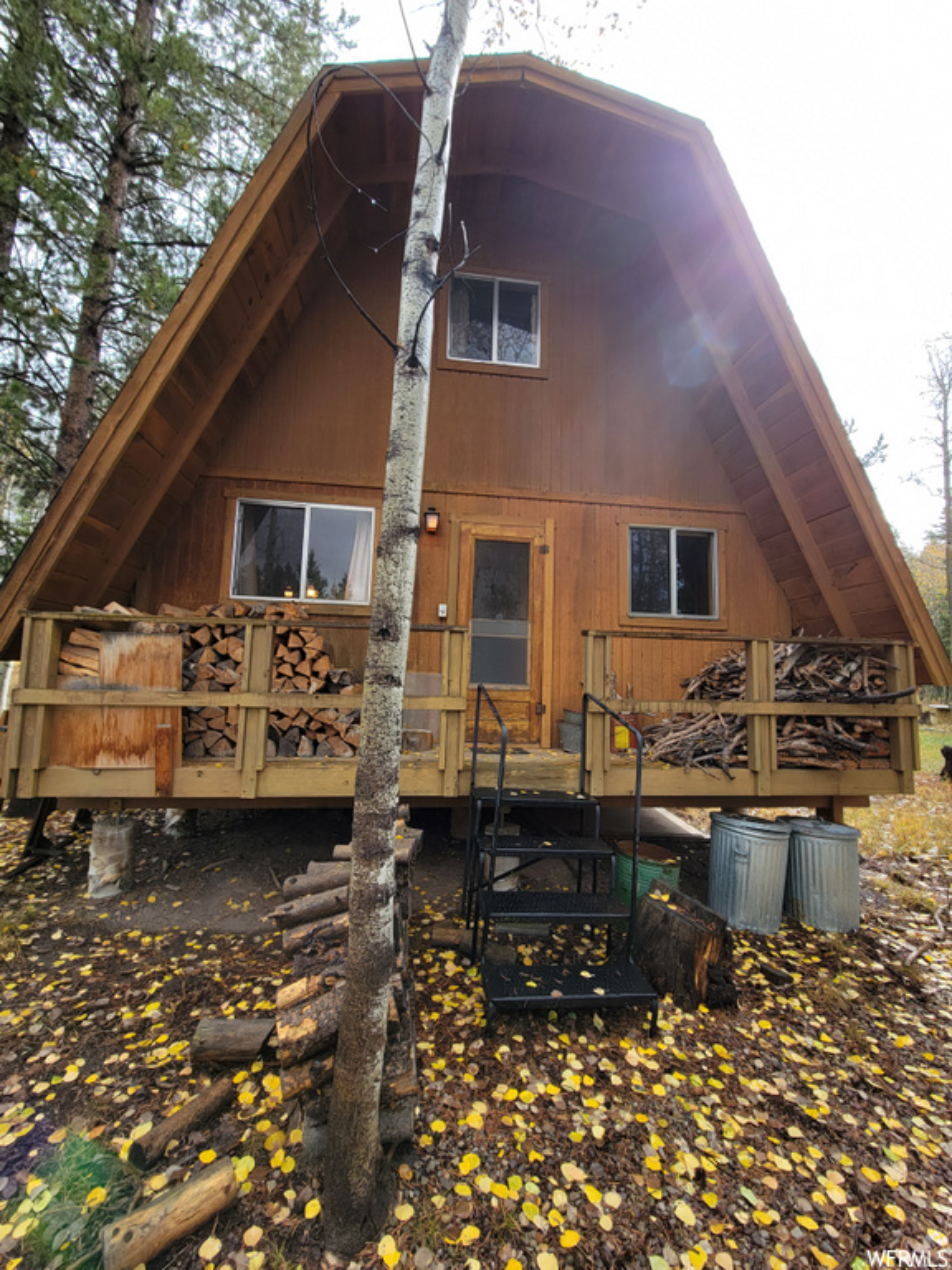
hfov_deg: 89.9
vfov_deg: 106.2
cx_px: 476
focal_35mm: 13
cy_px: 635
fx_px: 477
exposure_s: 1/406
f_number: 2.2
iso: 50
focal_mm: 2.2
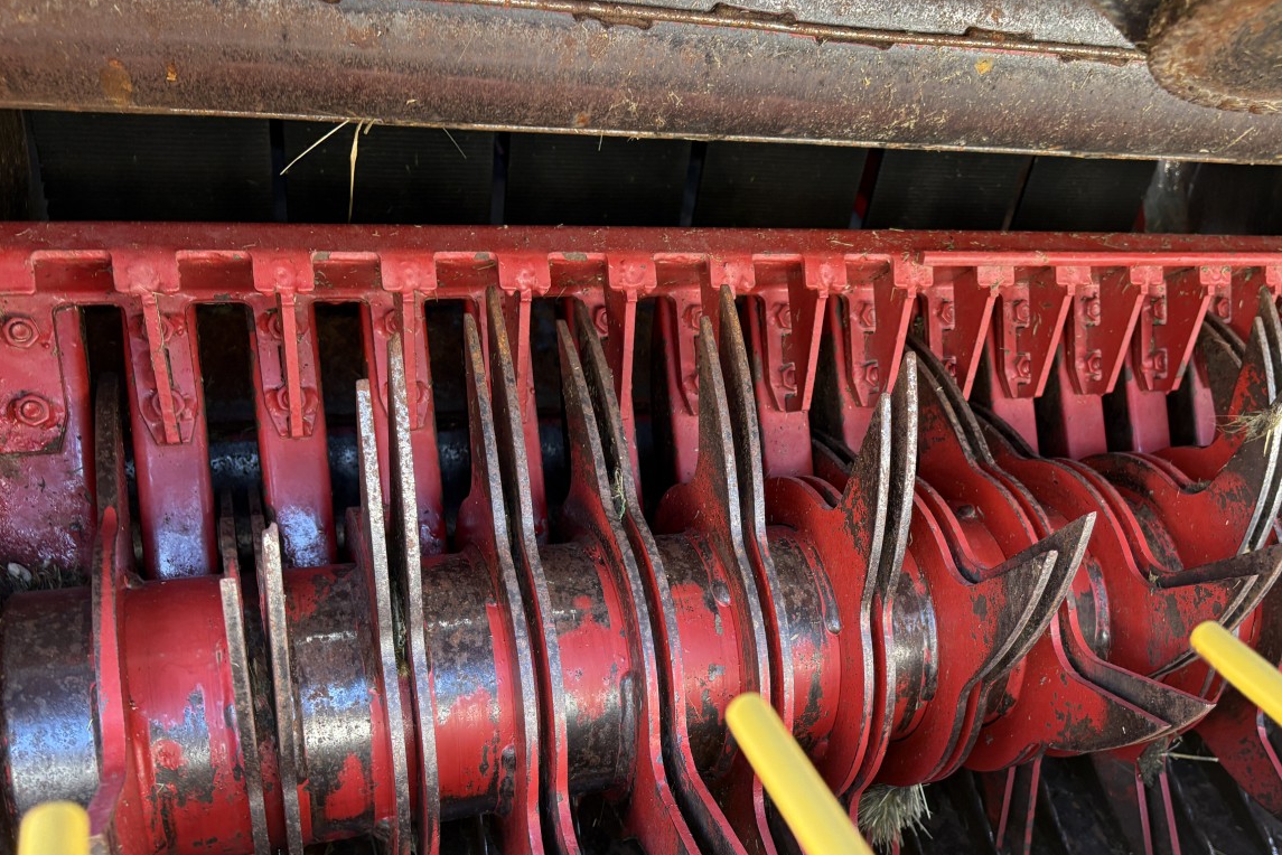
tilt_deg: -17.1
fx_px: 1211
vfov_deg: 38.5
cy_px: 572
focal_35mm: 34
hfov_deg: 55.2
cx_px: 798
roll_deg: +0.0
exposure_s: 1/70
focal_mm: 5.96
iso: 125
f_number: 1.6
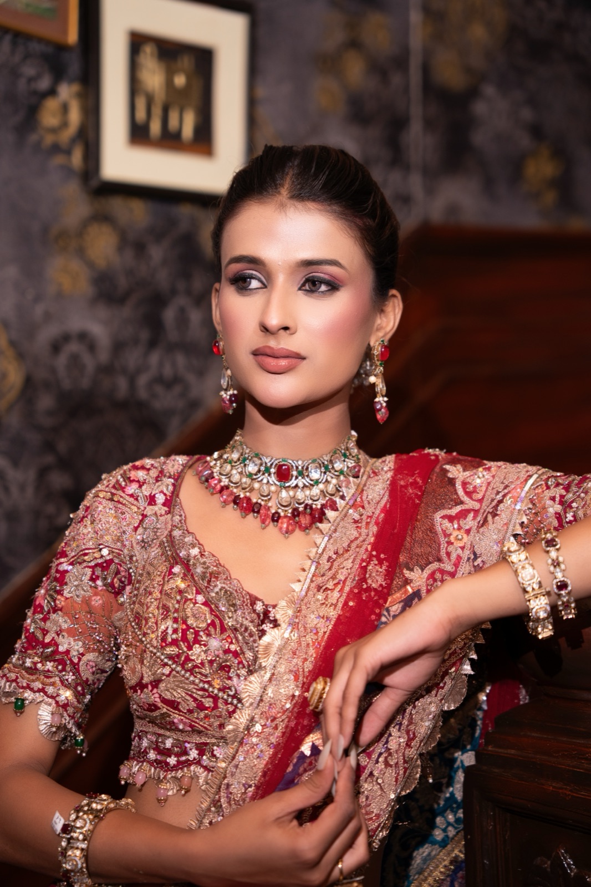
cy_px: 444
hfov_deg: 20.3
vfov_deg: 30.1
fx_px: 1650
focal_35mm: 67
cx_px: 296
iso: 400
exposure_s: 1/200
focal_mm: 67
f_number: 2.8
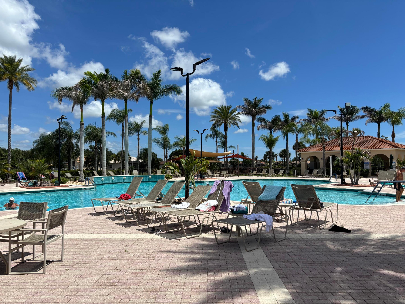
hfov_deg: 67.3
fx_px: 304
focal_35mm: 26
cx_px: 202
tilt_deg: +3.6
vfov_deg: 53.1
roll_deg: +0.8
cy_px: 152
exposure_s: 1/5952
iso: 50
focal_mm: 5.96
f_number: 1.6
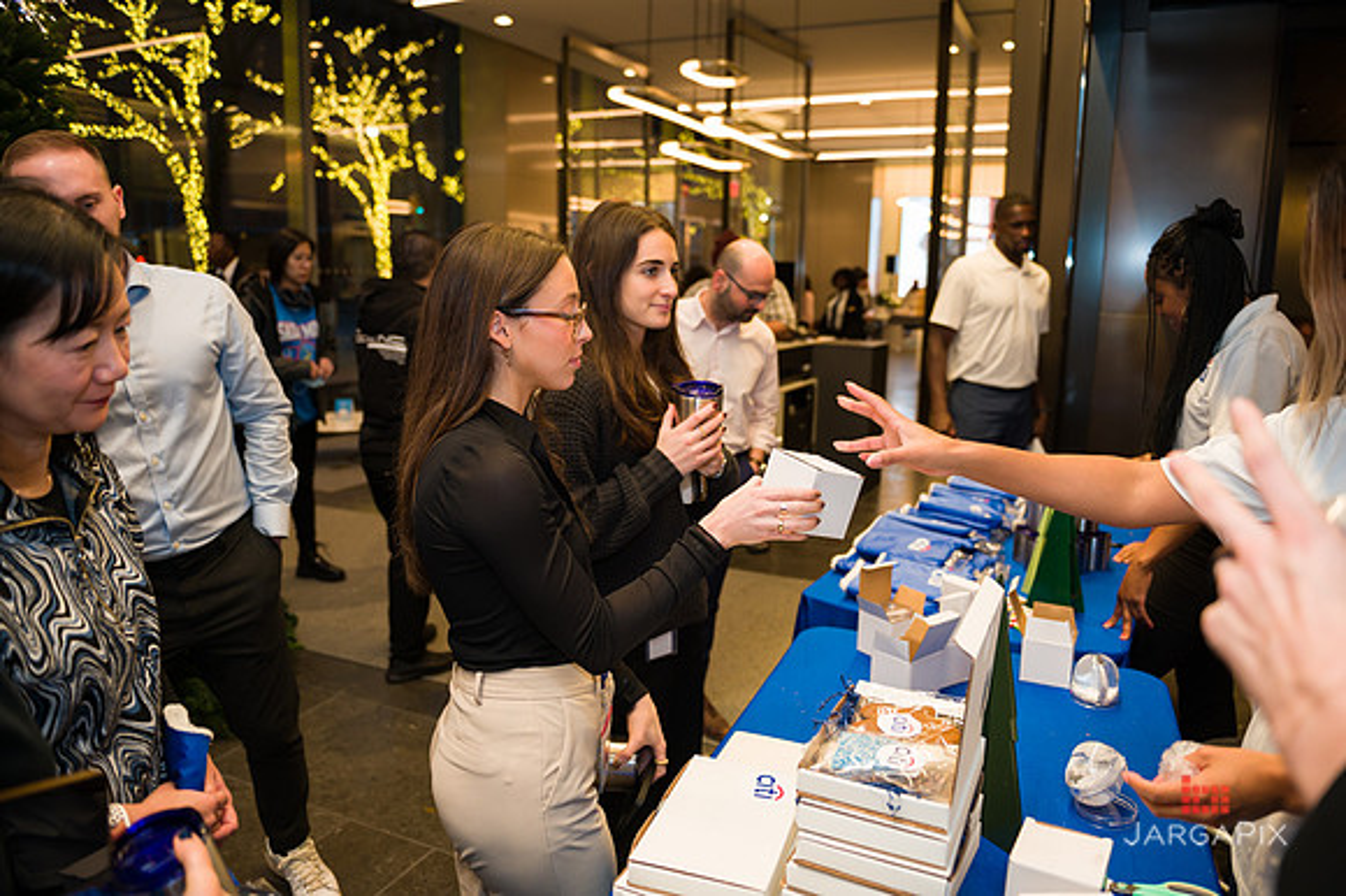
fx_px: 972
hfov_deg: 69.4
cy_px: 448
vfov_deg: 49.5
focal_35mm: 26
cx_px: 673
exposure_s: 1/200
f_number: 3.2
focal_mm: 26
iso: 400
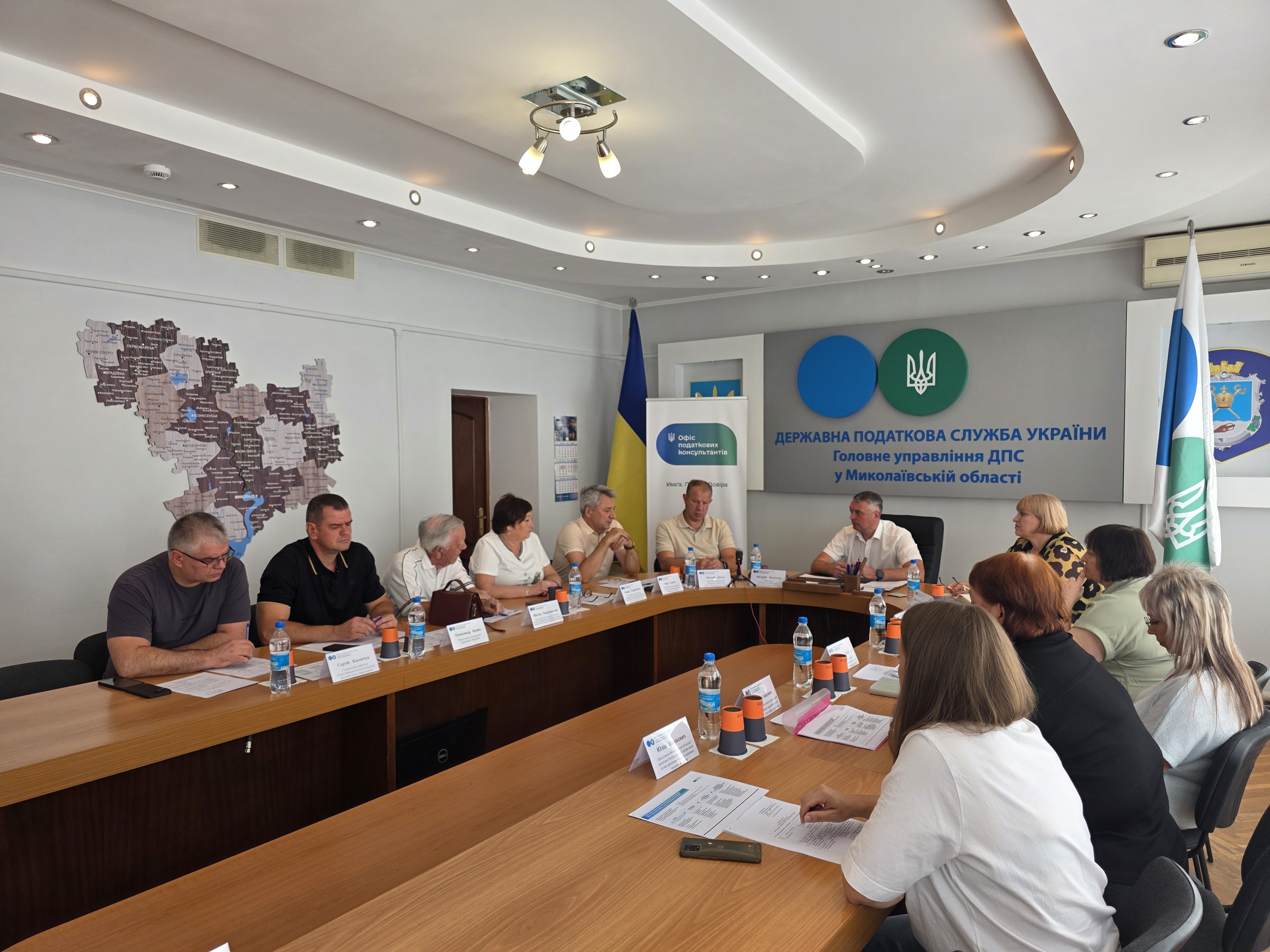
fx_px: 844
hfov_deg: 73.9
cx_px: 635
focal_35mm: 23
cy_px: 476
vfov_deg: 58.9
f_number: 1.7
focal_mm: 6.3
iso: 20
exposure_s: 1/100
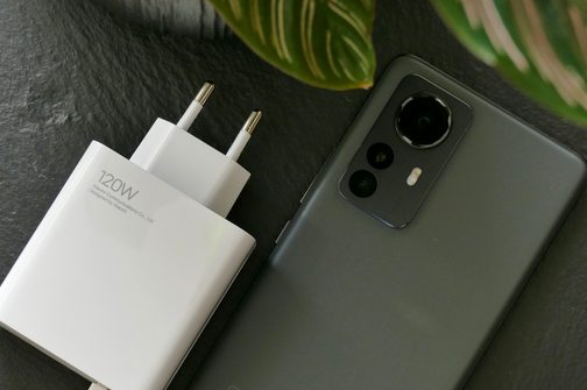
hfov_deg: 12.8
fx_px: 2606
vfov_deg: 8.6
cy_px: 274
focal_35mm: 160
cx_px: 270
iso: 125
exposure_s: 1/80
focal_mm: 40.84
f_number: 4.5
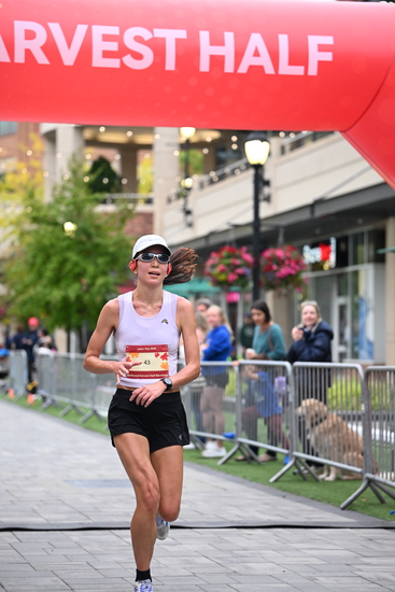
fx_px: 1480
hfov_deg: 15.2
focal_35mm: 90
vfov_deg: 22.6
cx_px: 198
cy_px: 296
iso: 1600
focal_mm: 90
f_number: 2.8
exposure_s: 1/1000
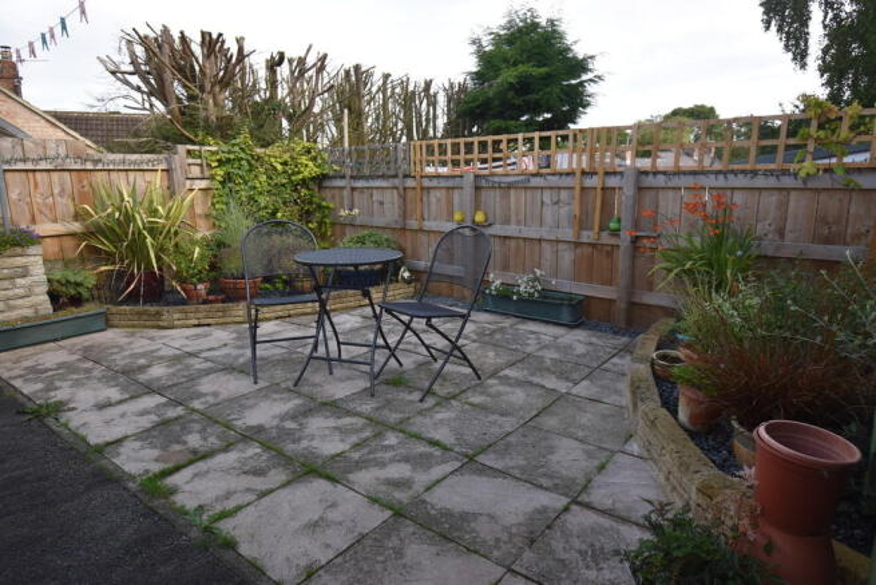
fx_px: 511
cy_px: 292
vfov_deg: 59.5
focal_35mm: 21
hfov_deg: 81.2
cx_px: 438
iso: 100
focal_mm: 14
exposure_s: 1/125
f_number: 5.6
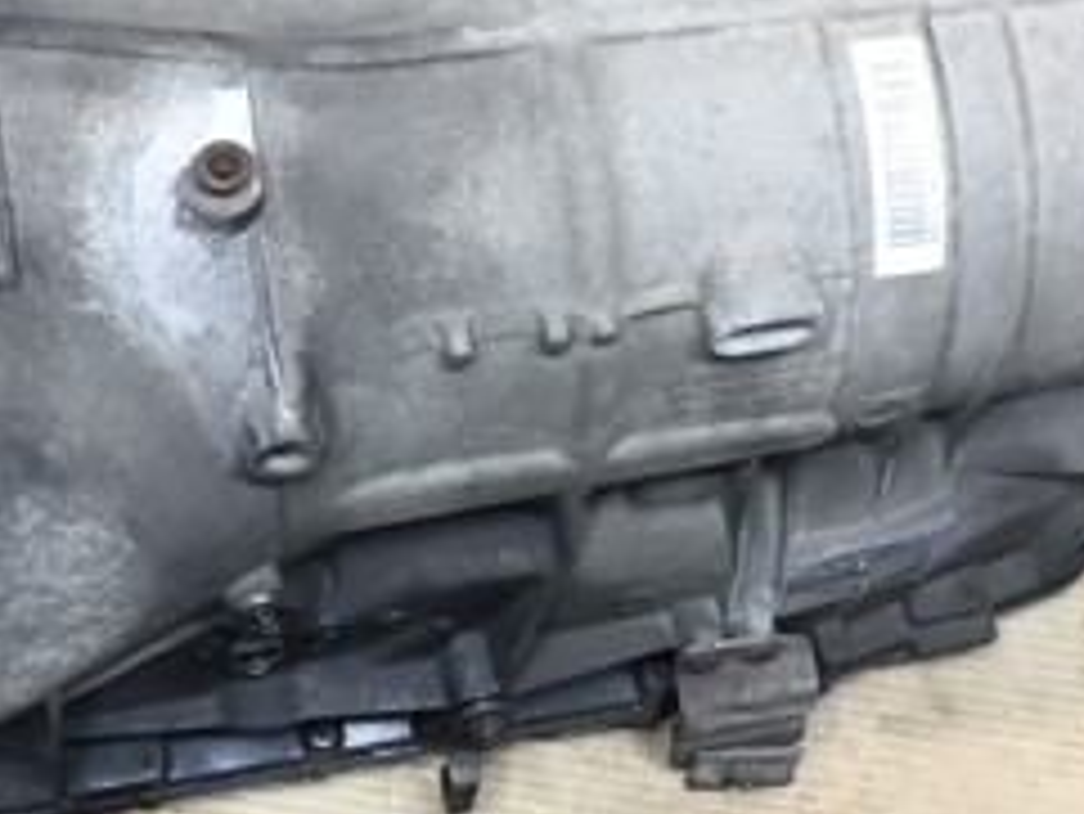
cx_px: 355
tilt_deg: -61.9
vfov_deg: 19.1
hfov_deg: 25.2
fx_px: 2412
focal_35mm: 77
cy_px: 315
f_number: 2.2
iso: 80
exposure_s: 1/33
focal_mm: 4.15
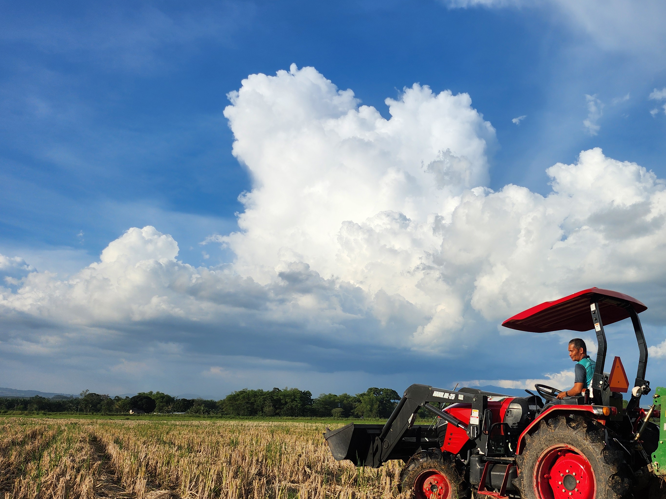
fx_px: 673
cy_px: 233
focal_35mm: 35
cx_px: 452
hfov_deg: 51.5
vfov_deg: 40.7
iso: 50
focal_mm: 5
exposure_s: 1/7158
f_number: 1.8
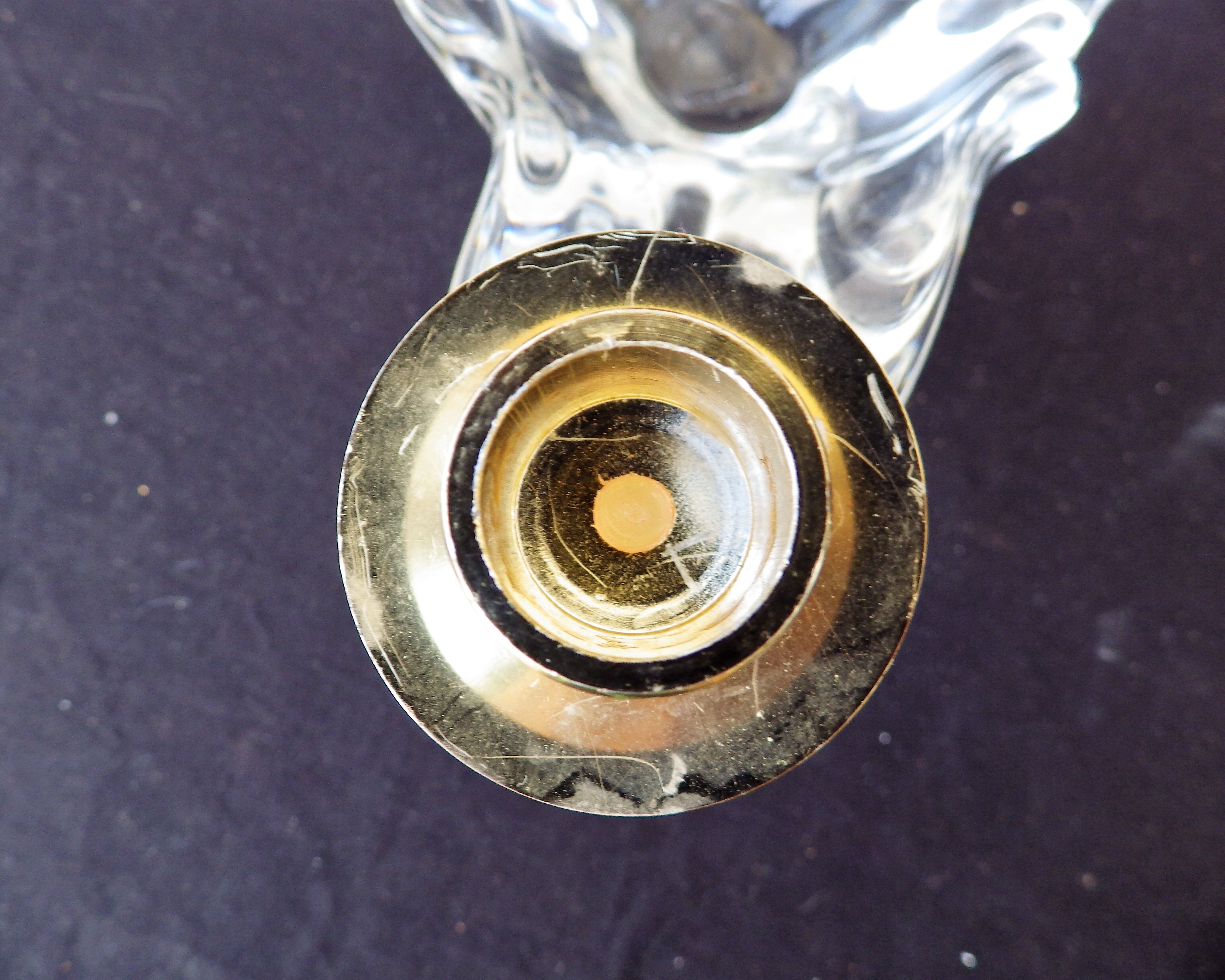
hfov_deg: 72.6
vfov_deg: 60.9
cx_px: 601
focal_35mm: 23
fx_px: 834
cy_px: 491
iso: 100
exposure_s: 1/50
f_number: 3.1
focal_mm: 4
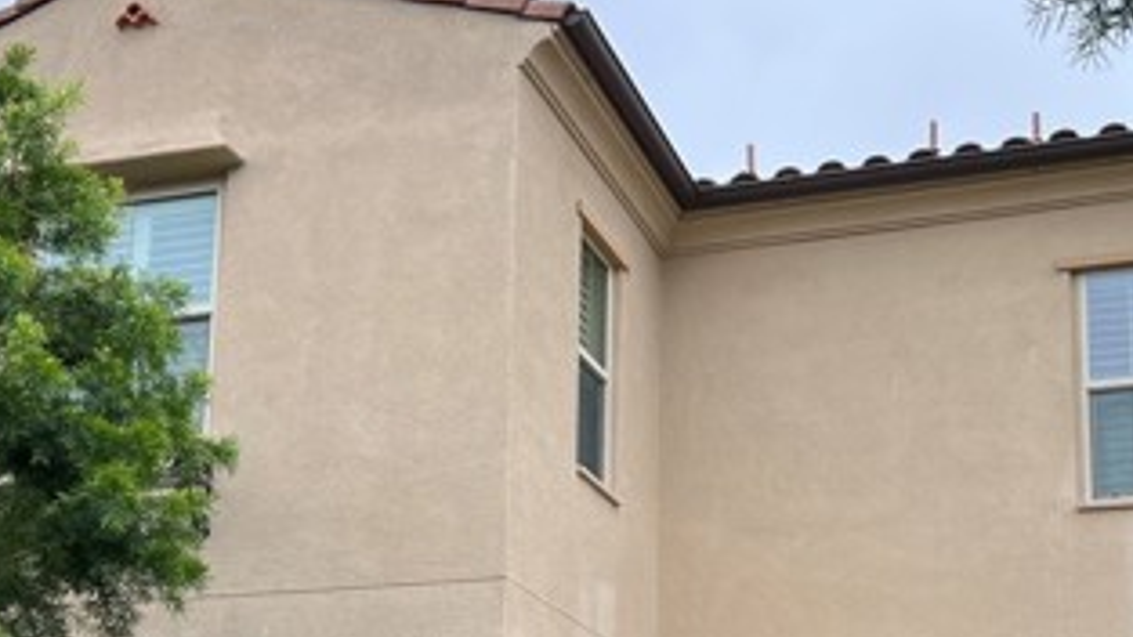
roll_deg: +0.3
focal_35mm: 58
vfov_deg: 20.0
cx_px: 702
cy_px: 662
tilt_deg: +12.0
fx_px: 1742
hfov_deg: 35.8
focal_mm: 5.7
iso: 50
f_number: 1.5
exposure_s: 1/705
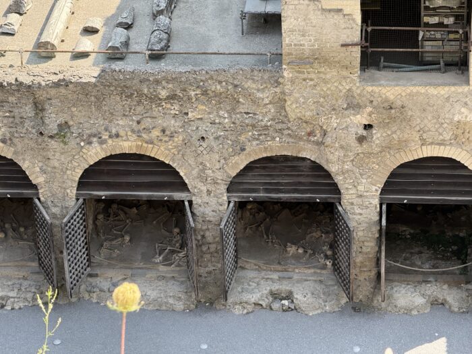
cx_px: 236
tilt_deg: -30.1
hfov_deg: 16.4
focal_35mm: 120
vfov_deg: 12.3
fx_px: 1636
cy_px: 177
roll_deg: +1.2
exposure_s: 1/349
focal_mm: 15.66
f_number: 2.8
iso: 64
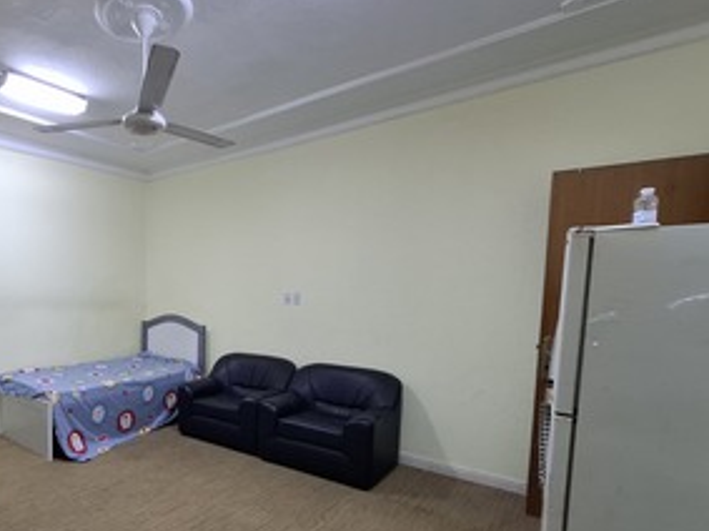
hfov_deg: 71.3
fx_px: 430
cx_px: 144
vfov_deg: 62.5
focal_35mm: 21
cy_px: 334
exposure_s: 1/33
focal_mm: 1.74
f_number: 2.2
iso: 200
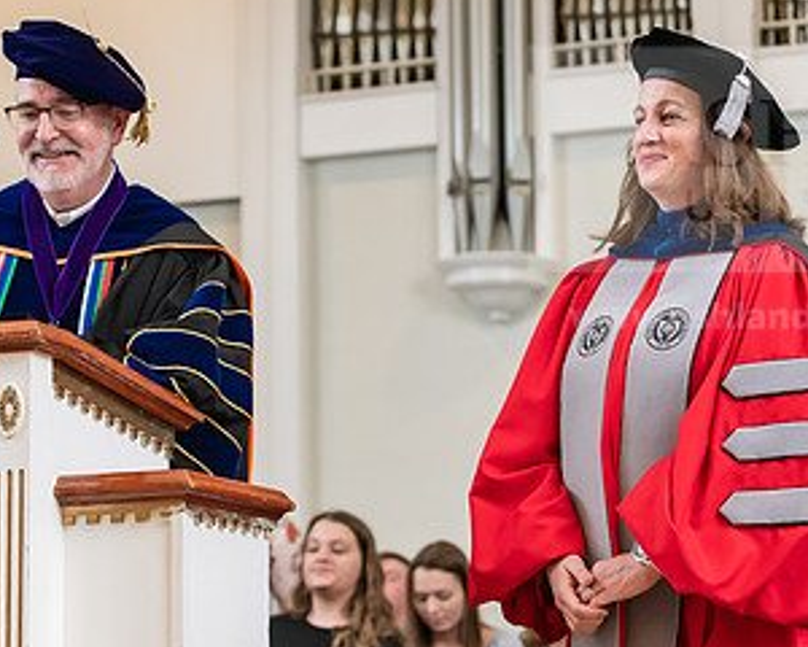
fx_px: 3037
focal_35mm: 127
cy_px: 373
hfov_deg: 15.2
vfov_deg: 12.1
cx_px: 447
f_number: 4
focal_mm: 70
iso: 1600
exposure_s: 1/160
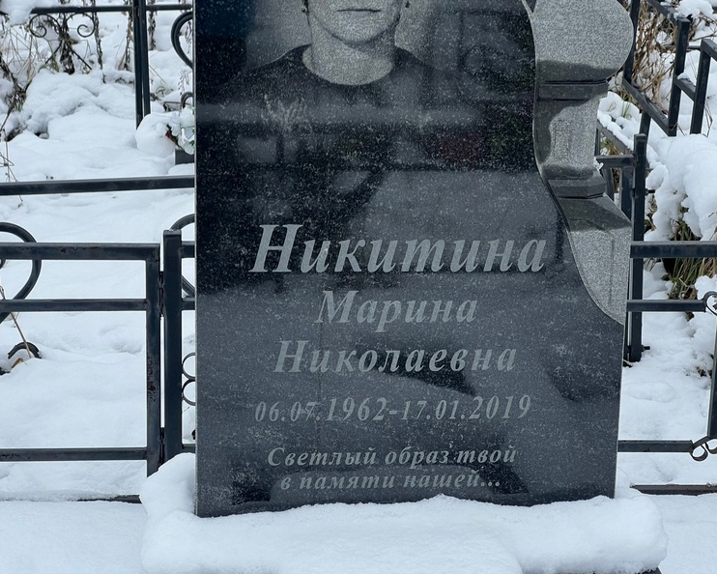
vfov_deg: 19.0
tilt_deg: -17.8
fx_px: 1719
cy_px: 286
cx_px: 366
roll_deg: -2.0
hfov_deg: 23.6
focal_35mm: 81
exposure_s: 1/99
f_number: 2.8
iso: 50
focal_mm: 9
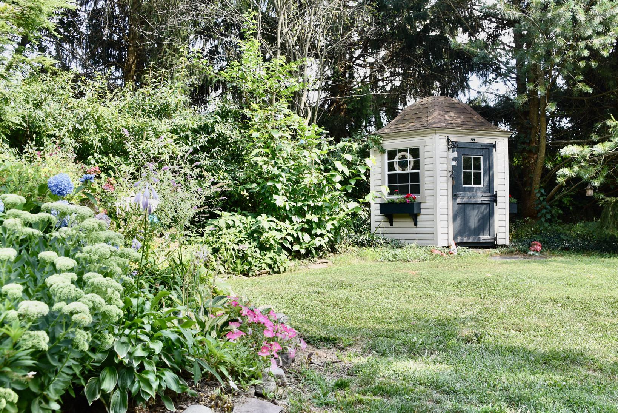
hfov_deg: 54.3
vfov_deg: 37.9
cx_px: 338
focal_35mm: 35
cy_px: 227
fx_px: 601
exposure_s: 1/200
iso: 400
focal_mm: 28
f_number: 7.1
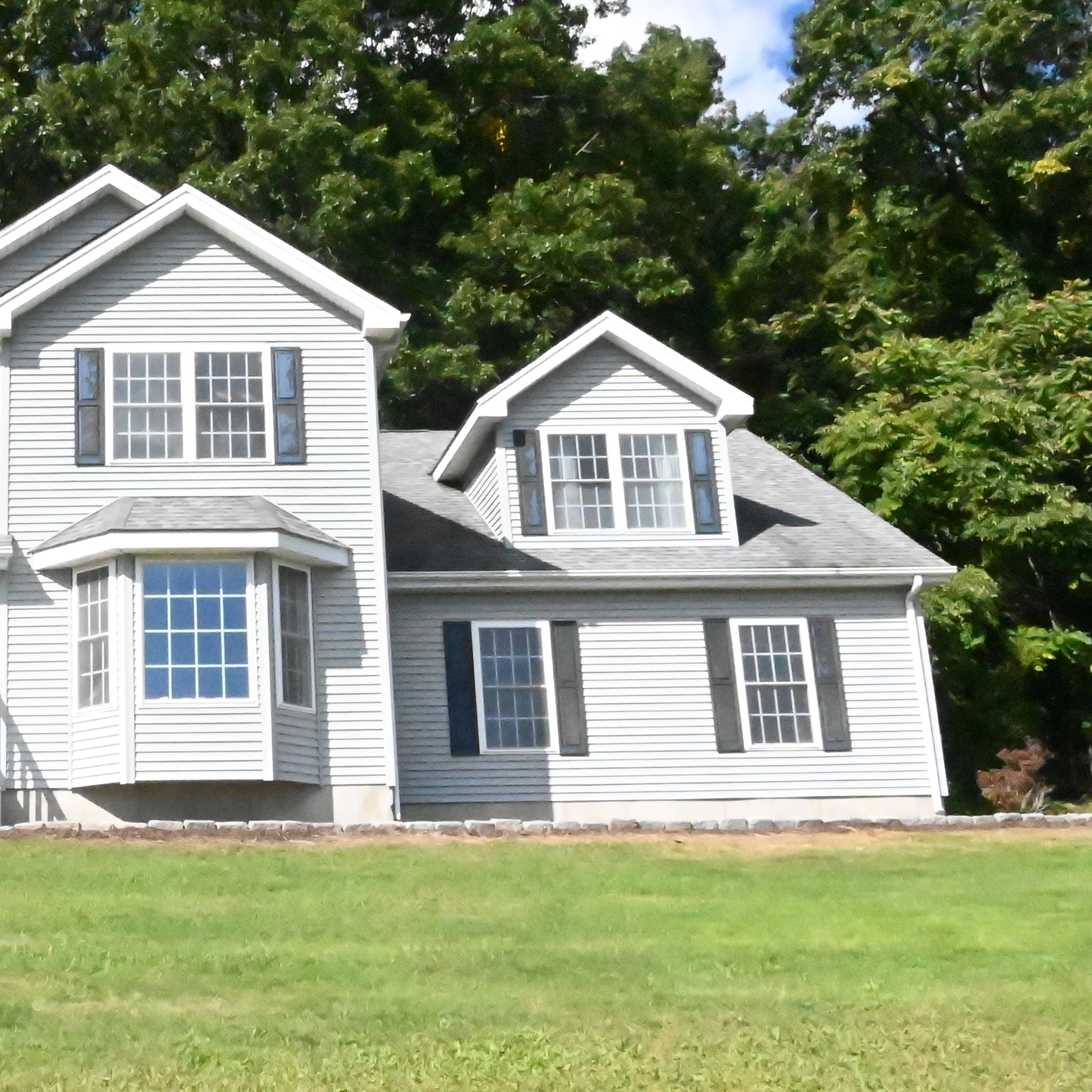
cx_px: 154
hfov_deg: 37.9
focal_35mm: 42
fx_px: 1499
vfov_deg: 40.0
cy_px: 545
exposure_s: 1/8000
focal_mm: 18
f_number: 22
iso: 36000
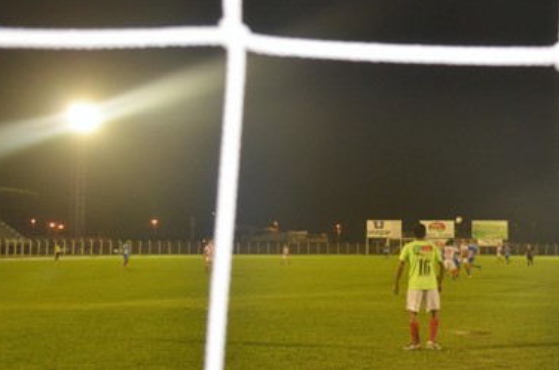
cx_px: 410
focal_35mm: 46
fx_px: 713
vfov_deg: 29.1
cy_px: 189
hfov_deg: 41.7
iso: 720
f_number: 3.5
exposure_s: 1/60
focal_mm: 18
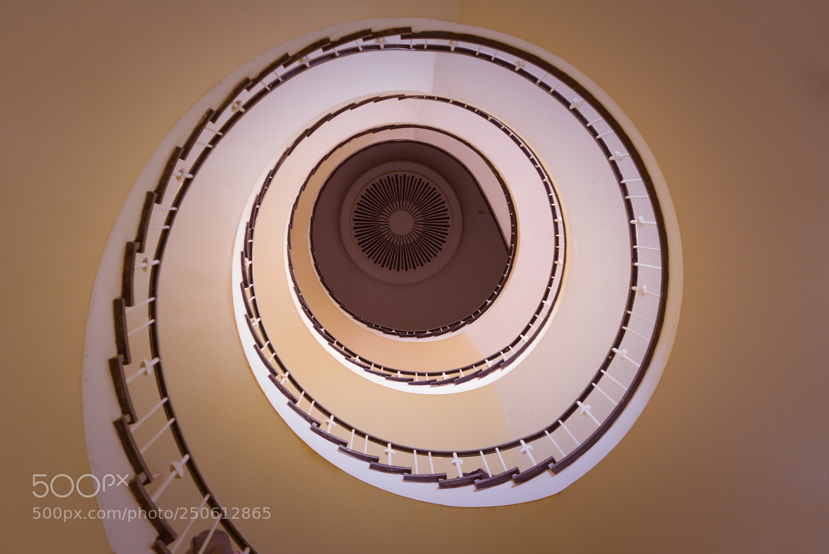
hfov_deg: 47.4
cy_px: 277
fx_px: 945
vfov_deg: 32.7
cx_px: 414
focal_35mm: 41
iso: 800
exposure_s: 1/30
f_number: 2.8
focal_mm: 27
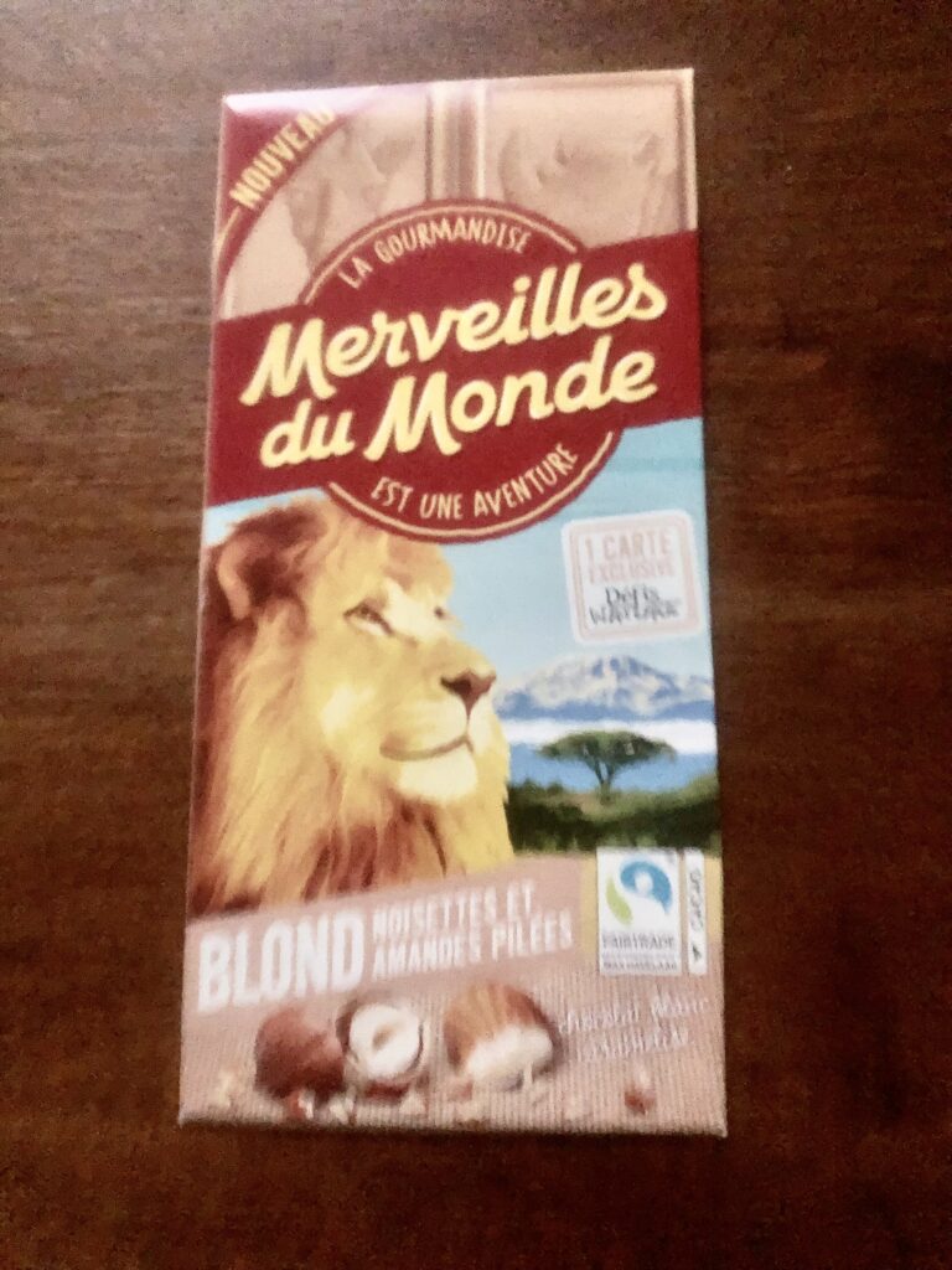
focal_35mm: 28
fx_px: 1027
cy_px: 635
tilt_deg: -79.8
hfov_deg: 49.7
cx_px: 476
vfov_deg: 63.4
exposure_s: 1/4
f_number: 1.8
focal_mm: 3.99
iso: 800
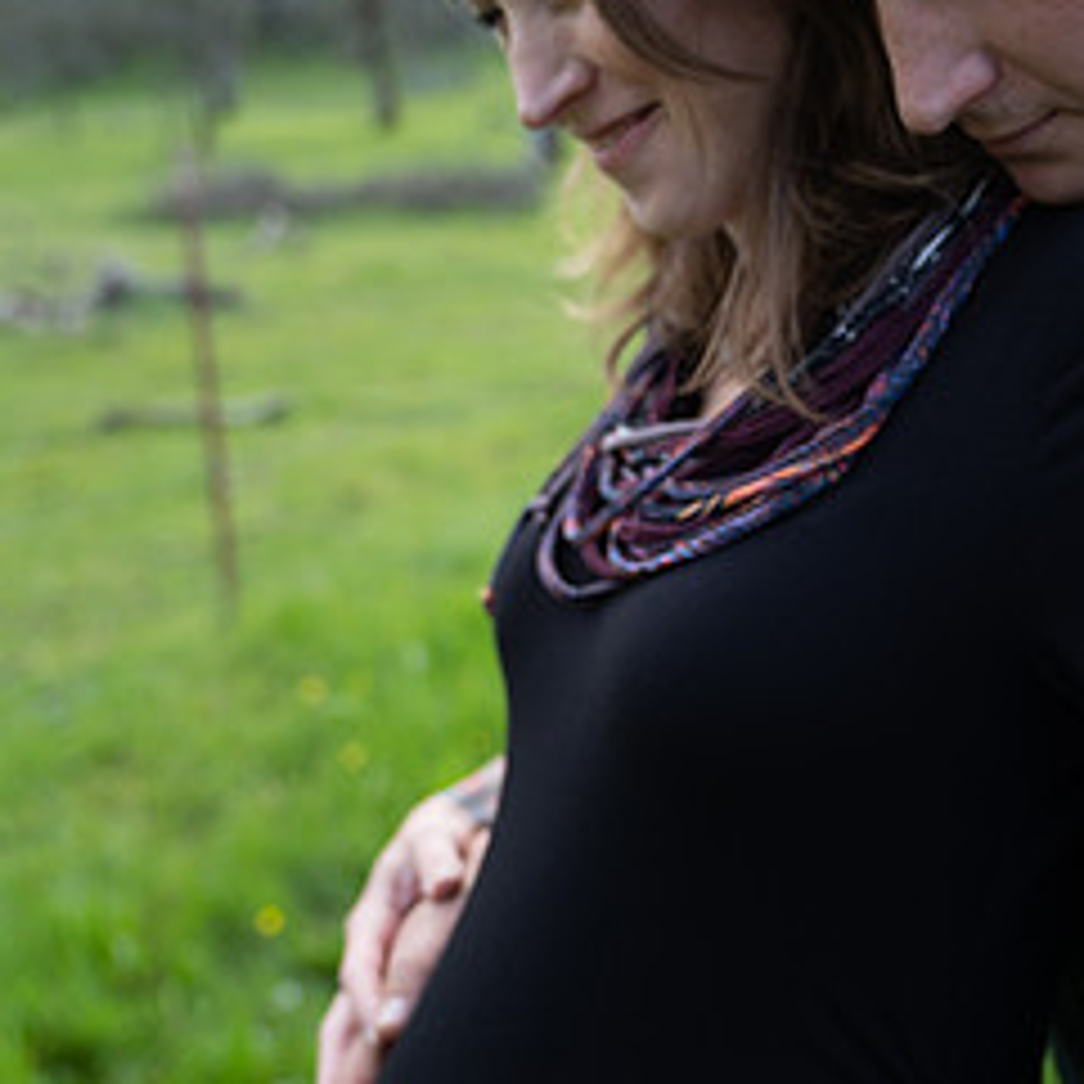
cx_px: 652
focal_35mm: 46
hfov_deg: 36.7
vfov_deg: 36.6
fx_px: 1630
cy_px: 405
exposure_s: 1/250
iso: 200
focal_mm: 29
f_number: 2.8
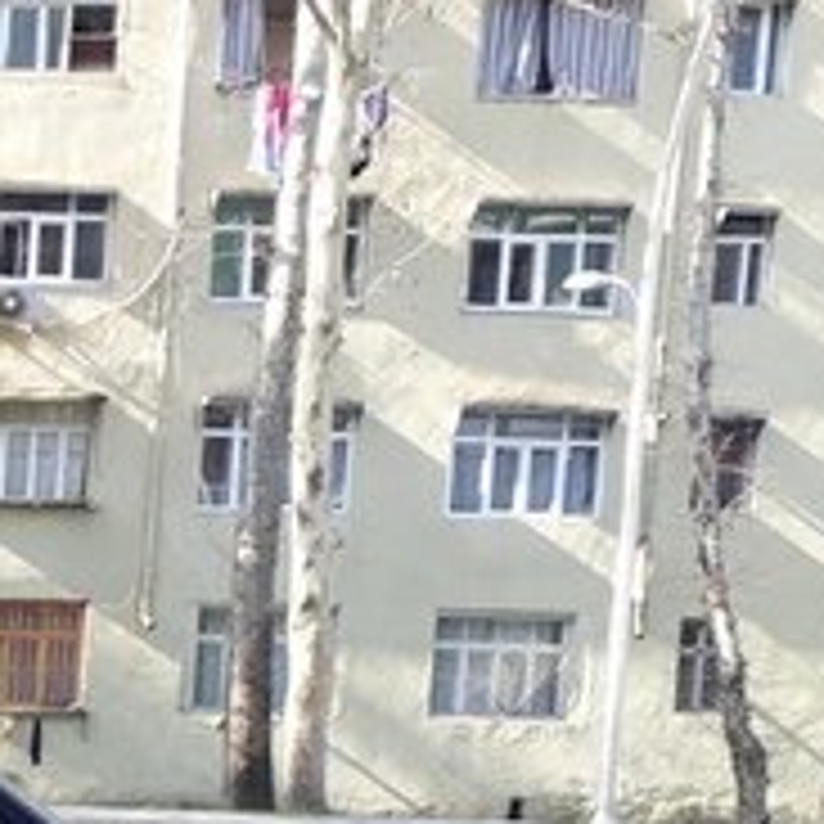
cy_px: 961
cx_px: -401
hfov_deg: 18.1
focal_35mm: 86
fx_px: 2316
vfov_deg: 19.1
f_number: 1.9
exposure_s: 1/178
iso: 40
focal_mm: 3.6
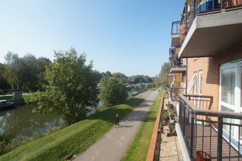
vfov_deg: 72.0
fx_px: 111
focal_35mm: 16
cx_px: 121
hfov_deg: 95.0
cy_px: 80
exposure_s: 1/160
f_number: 7.1
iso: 100
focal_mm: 11
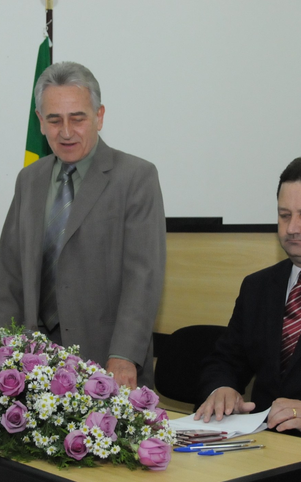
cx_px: 149
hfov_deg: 20.0
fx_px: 853
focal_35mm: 65
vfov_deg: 31.5
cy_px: 243
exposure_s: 1/250
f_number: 5
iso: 3200
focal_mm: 28
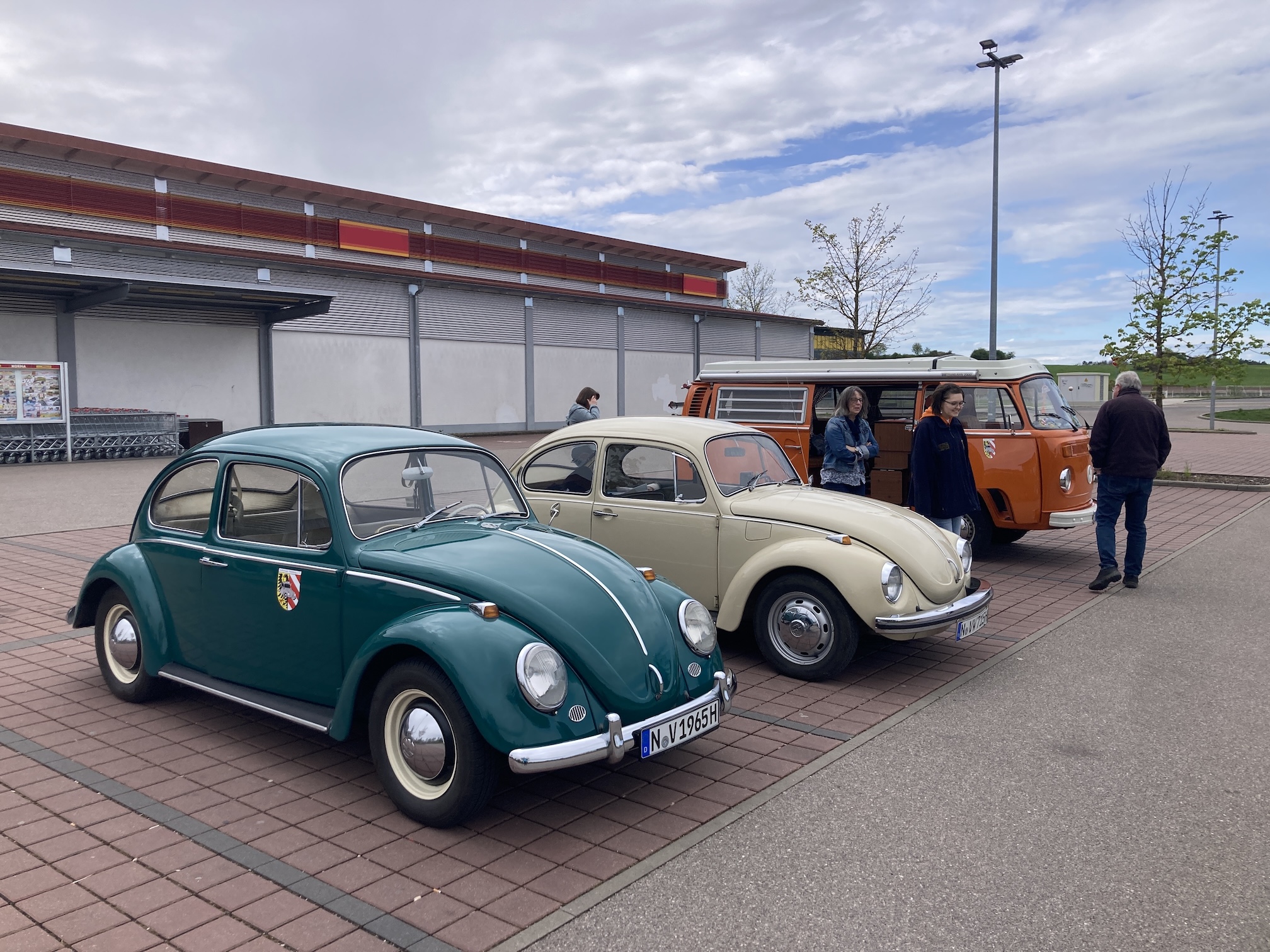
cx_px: 635
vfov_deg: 49.7
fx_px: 1027
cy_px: 476
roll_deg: +0.3
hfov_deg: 63.4
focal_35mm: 28
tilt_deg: -3.0
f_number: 1.8
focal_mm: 3.99
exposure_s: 1/1869
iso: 20
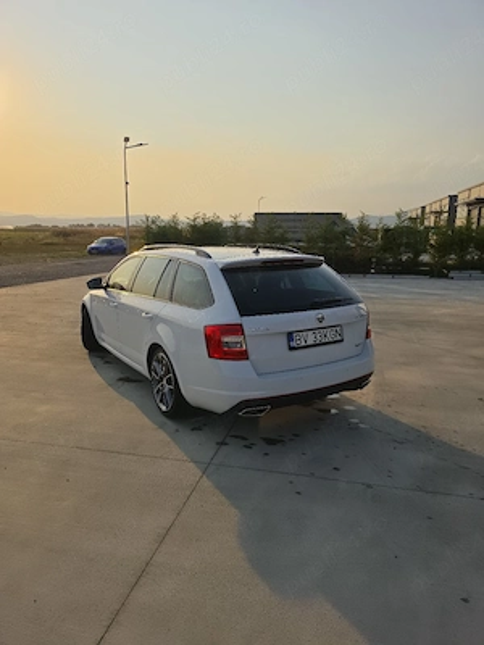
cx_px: 242
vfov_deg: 73.9
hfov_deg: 58.9
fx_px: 429
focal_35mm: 23
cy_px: 322
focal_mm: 6.5
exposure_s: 1/10000
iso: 20
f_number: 1.4
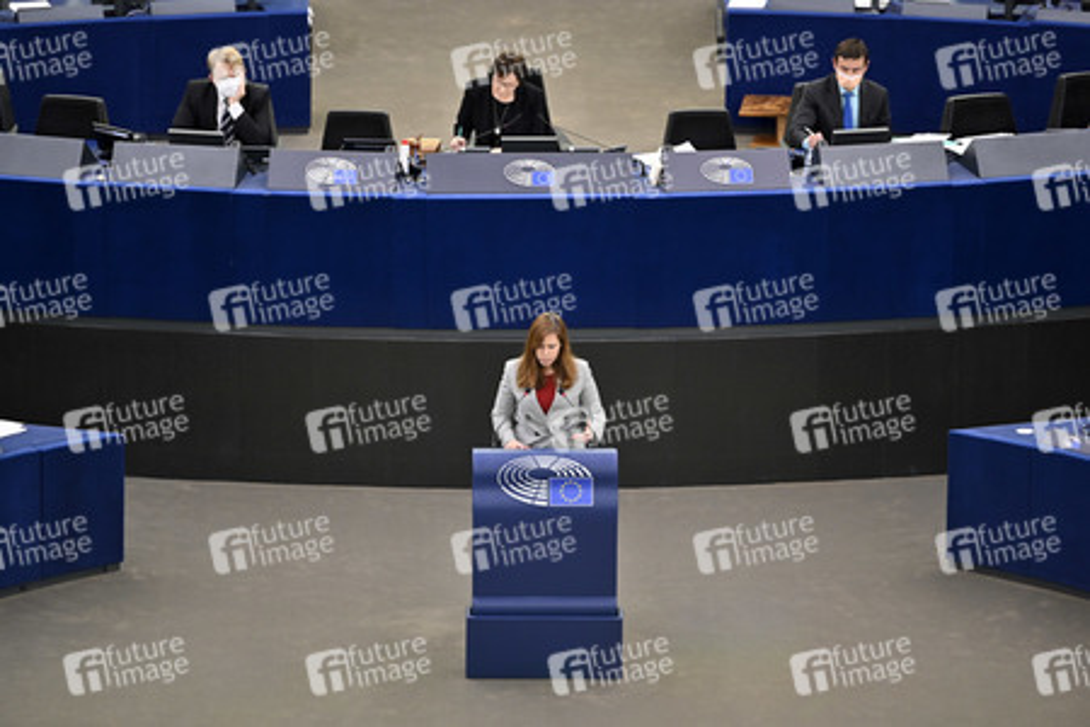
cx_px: 545
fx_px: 6055
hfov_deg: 10.3
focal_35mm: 200
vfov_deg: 6.9
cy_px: 364
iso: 1000
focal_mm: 200
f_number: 2.8
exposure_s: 1/250
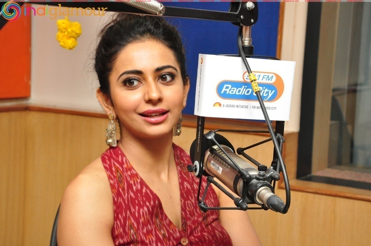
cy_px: 123
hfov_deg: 27.0
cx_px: 186
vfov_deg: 18.1
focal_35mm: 75
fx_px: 772
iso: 1600
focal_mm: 50
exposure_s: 1/125
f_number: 8
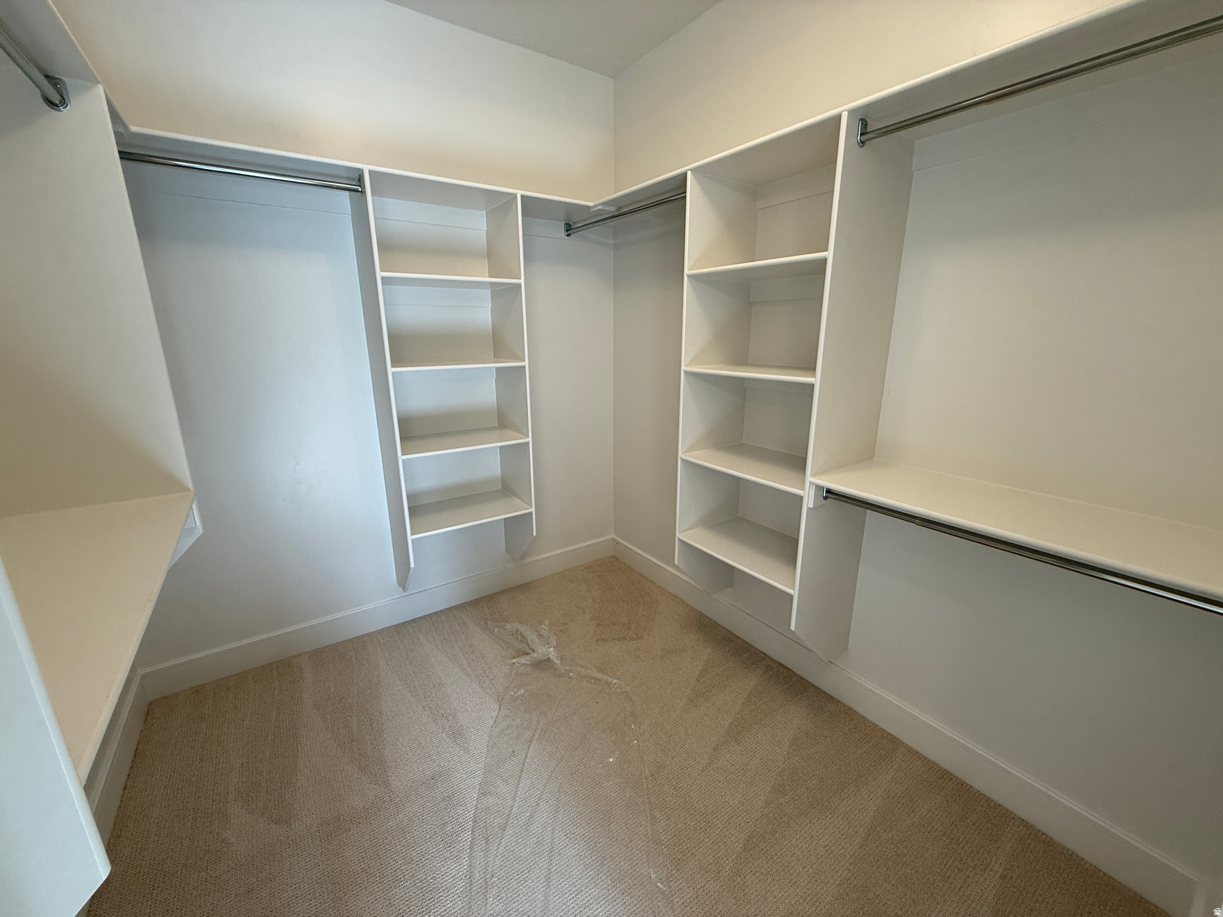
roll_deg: +0.9
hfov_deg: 102.1
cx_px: 612
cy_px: 458
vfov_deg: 85.7
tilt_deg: -13.8
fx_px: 495
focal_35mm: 14
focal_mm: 2.22
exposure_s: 1/120
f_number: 2.2
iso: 125
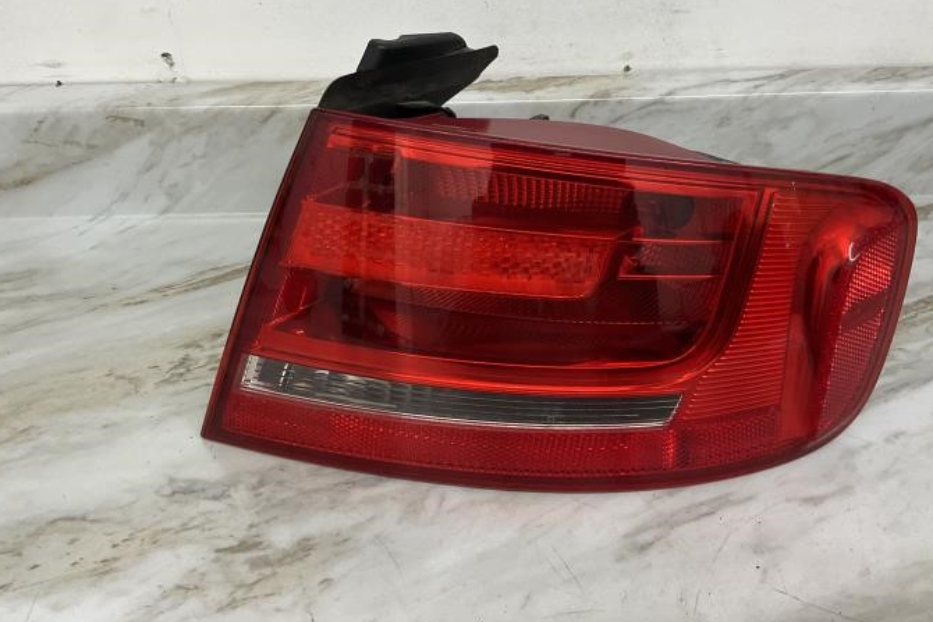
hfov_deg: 53.1
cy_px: 264
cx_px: 473
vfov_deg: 36.8
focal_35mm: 36
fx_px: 933
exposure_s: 1/120
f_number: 1.8
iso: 64
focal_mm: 3
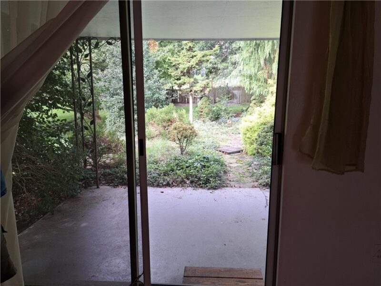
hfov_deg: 71.6
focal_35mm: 24
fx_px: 264
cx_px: 190
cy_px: 143
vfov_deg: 56.8
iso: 50
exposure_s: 1/60
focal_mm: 5.23
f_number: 1.8
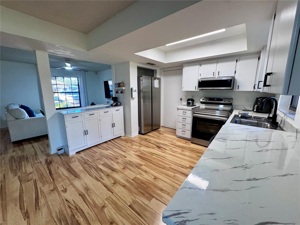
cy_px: 112
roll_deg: +0.2
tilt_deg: -11.8
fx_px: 121
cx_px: 150
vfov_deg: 85.7
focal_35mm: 14
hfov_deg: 102.1
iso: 250
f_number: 2.2
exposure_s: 1/120
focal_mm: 2.22
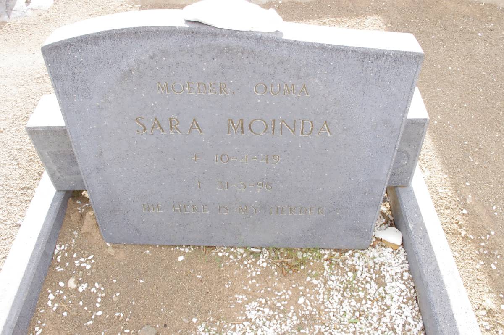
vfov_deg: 38.8
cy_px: 168
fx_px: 475
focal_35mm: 34
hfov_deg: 55.9
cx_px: 252
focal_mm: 23.13
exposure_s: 1/125
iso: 800
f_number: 11
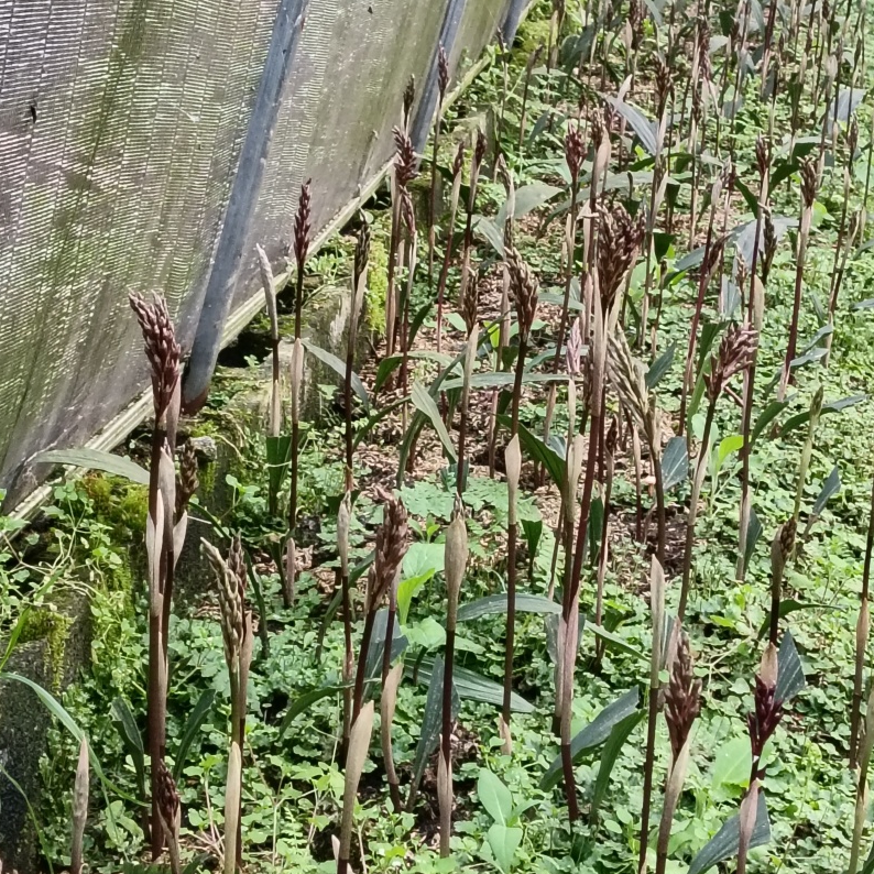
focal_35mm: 76
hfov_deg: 22.8
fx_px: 2171
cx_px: 435
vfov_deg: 22.7
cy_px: 375
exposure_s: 1/25
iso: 2138
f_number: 1.8
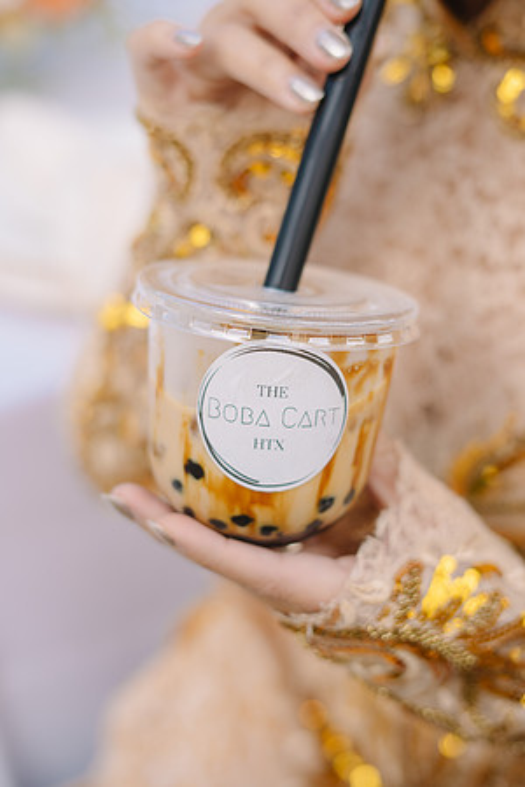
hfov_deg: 27.0
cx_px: 262
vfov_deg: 39.6
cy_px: 394
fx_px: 1094
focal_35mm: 50
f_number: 2.5
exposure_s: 1/200
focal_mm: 50
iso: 160
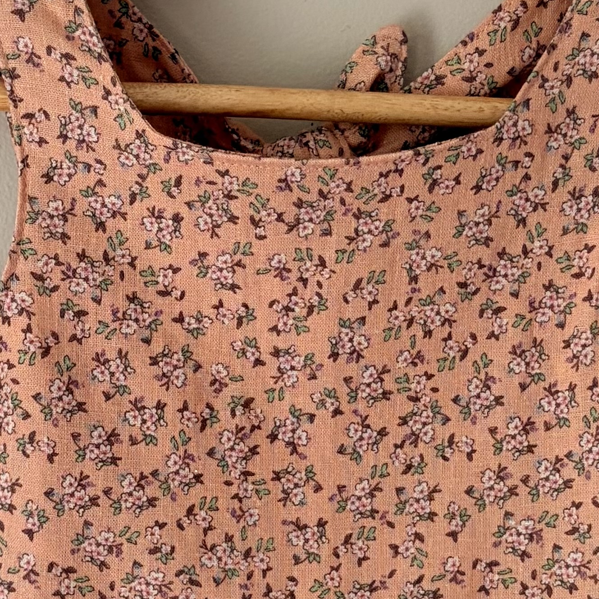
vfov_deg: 17.6
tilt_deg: -10.8
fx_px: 1938
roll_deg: -0.9
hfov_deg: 17.6
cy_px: 358
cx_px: 331
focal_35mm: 99
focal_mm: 5.96
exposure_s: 1/60
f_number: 1.6
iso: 320
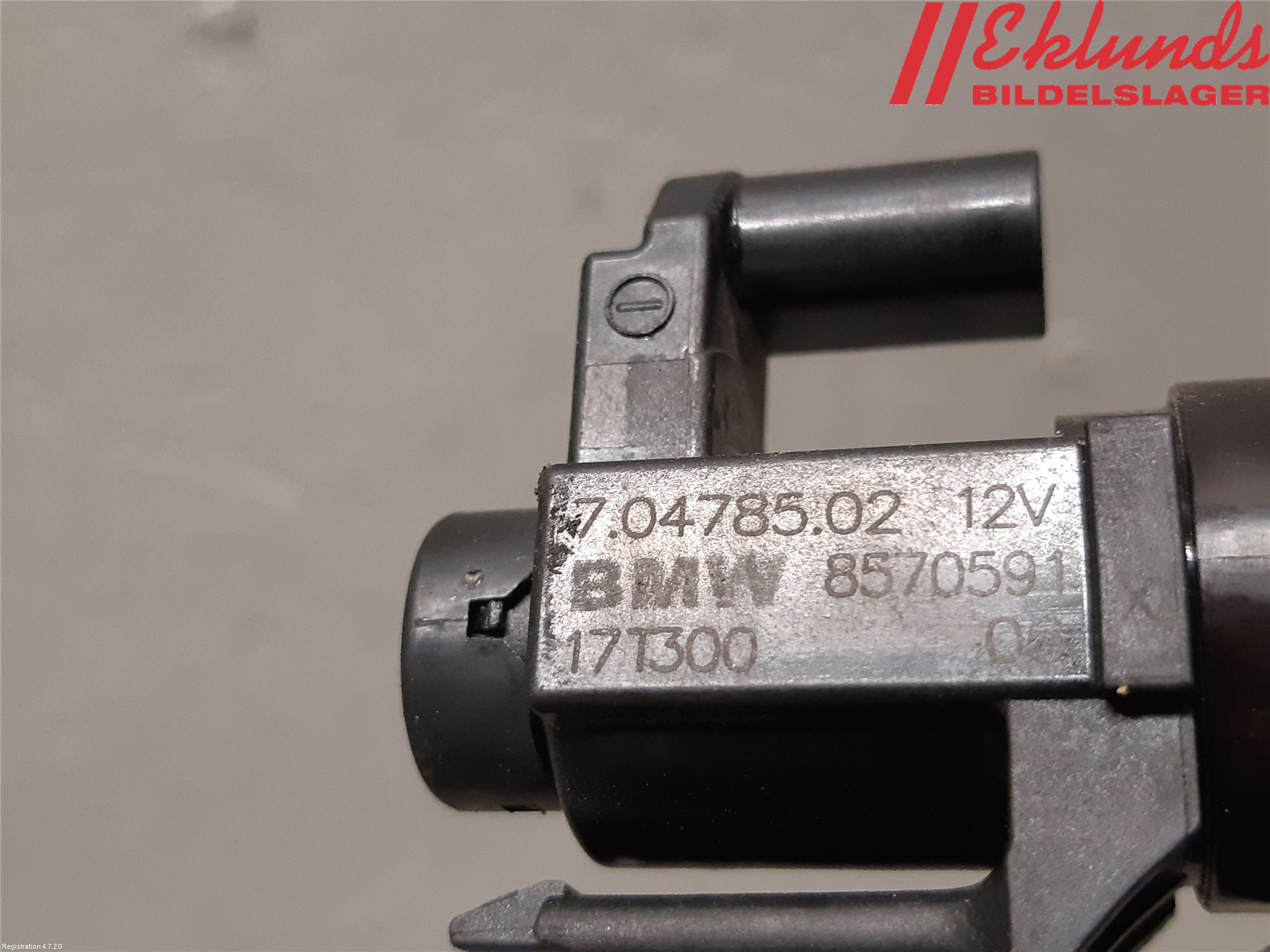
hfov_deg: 67.3
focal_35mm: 26
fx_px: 954
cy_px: 476
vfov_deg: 53.1
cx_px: 635
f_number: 1.7
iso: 200
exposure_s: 1/50
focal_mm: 3.93
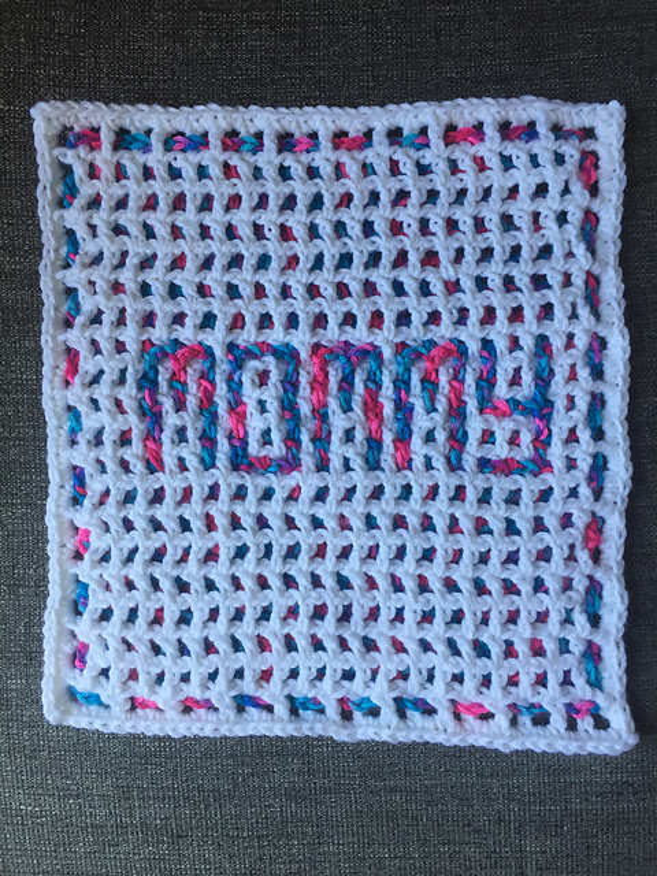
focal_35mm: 29
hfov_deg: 48.2
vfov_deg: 61.7
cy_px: 438
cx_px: 328
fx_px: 734
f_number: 2.2
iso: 32
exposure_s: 1/40
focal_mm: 4.15
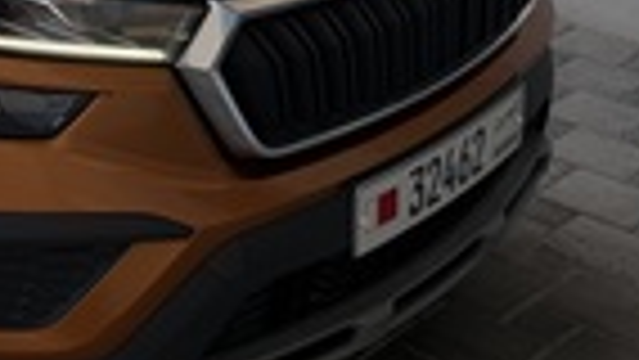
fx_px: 1424
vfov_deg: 13.8
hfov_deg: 23.1
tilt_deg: -17.4
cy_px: -133
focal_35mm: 84
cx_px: -137
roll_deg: +1.2
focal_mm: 6.76
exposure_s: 1/517
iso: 80
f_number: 1.78
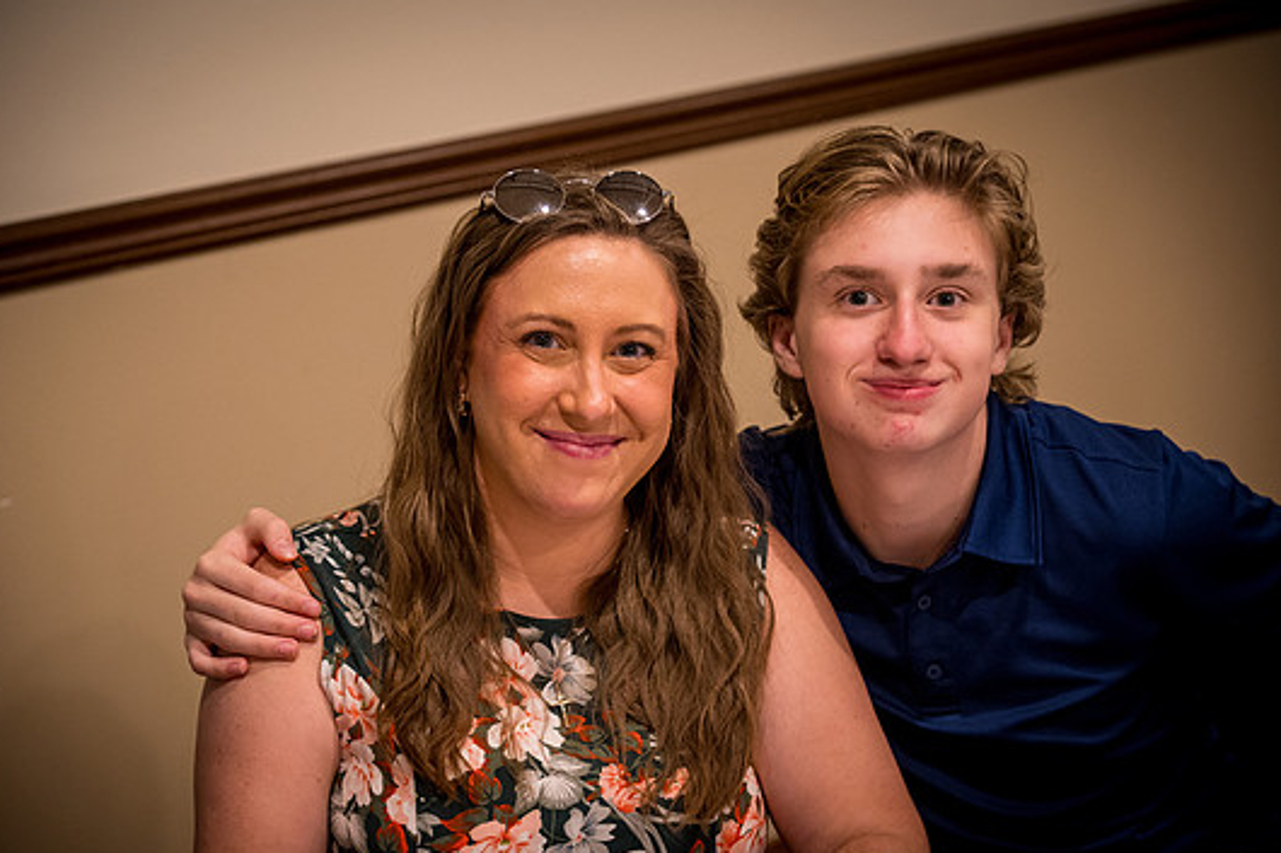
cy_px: 442
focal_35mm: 93
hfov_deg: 21.9
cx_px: 587
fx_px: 3308
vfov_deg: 14.7
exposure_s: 1/60
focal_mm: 85
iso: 3600
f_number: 4
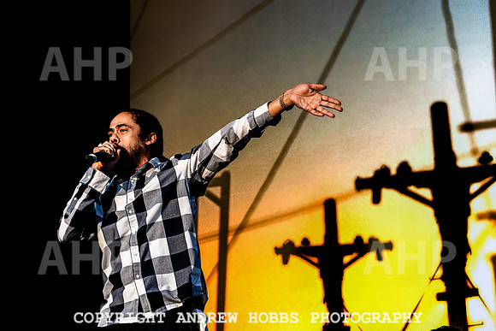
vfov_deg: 10.2
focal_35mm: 134
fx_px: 1845
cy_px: 109
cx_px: 164
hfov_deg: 15.3
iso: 640
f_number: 13
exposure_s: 1/1000
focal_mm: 100
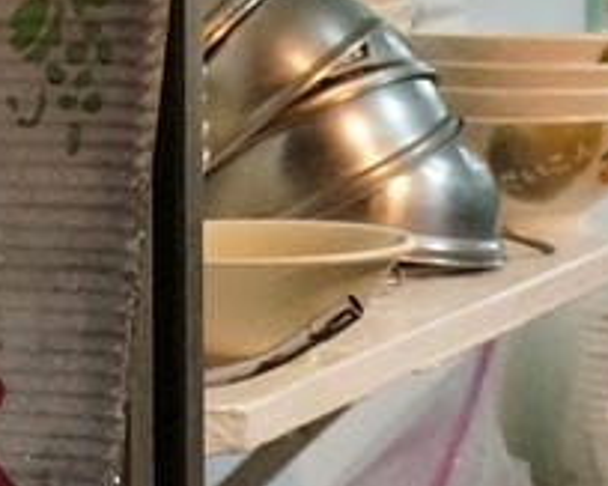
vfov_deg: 5.6
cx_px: -709
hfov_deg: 6.8
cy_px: 793
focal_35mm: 273
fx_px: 4906
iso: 3200
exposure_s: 1/60
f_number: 5
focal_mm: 33
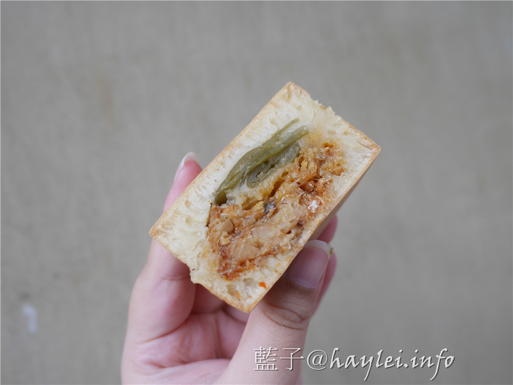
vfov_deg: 46.8
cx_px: 256
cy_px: 192
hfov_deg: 60.0
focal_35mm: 30
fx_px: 445
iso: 200
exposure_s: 1/250
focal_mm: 15
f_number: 2.8
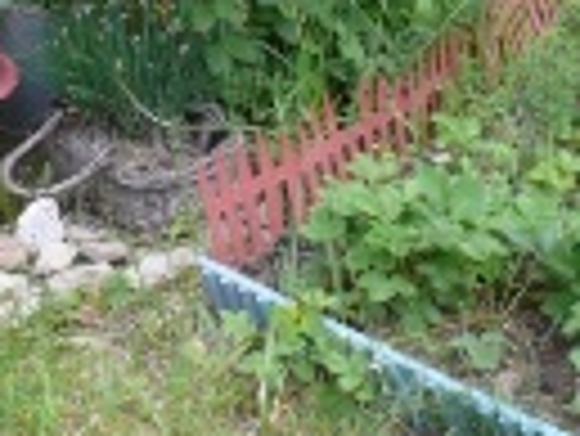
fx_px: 2281
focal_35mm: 136
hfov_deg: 14.5
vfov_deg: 10.7
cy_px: -99
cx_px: 274
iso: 100
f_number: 2.8
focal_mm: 7.4
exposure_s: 1/50
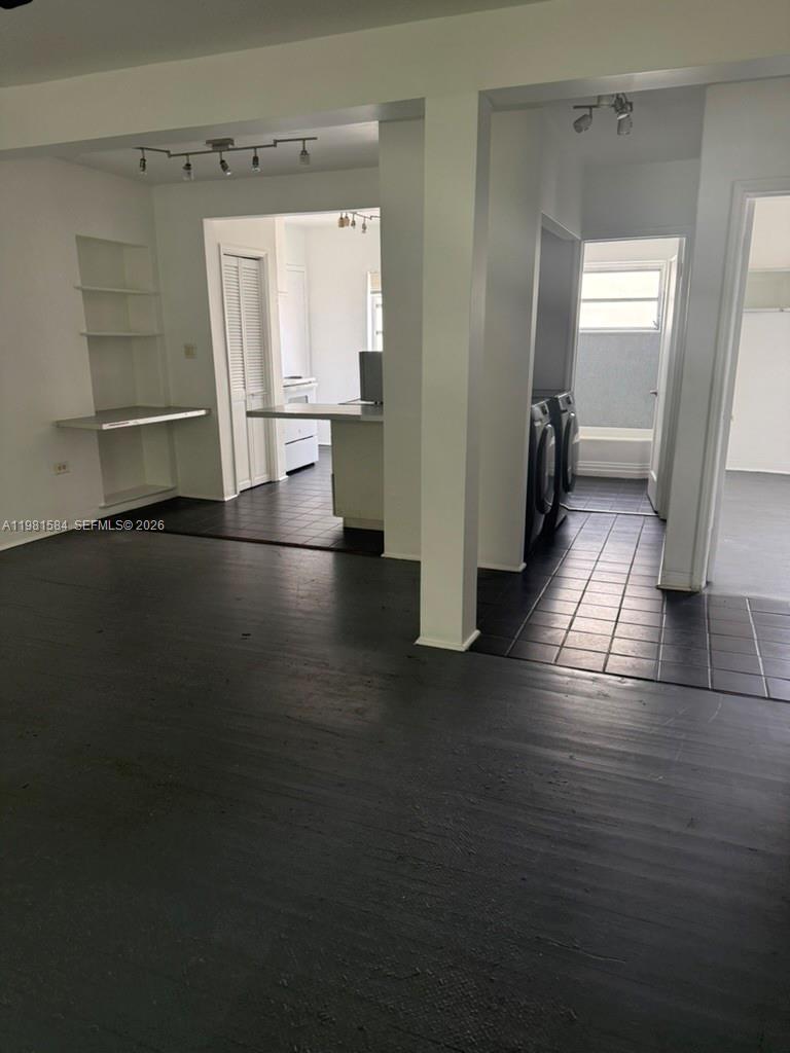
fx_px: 730
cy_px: 526
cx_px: 395
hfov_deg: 56.8
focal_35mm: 24
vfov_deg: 71.6
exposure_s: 1/95
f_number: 1.78
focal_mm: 6.76
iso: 200
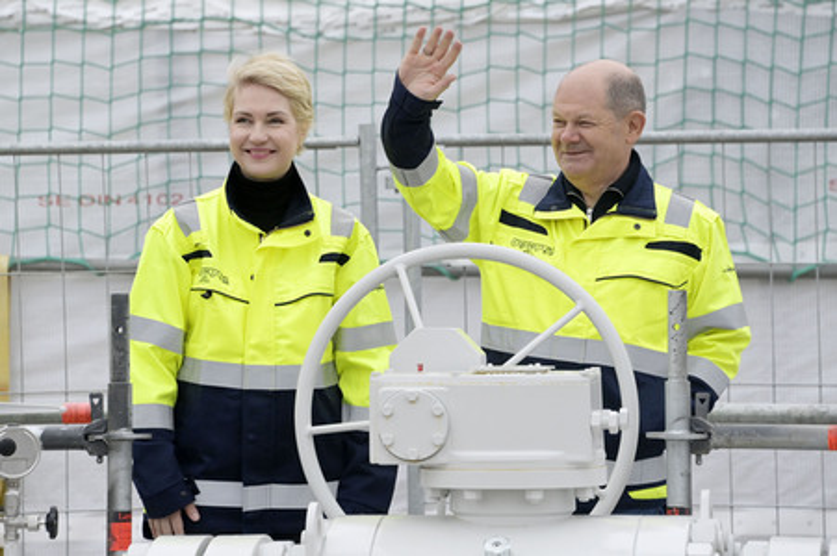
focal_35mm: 190
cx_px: 418
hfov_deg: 10.8
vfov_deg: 7.2
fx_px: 4414
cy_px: 278
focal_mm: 190
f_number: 6.3
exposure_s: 1/400
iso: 4000
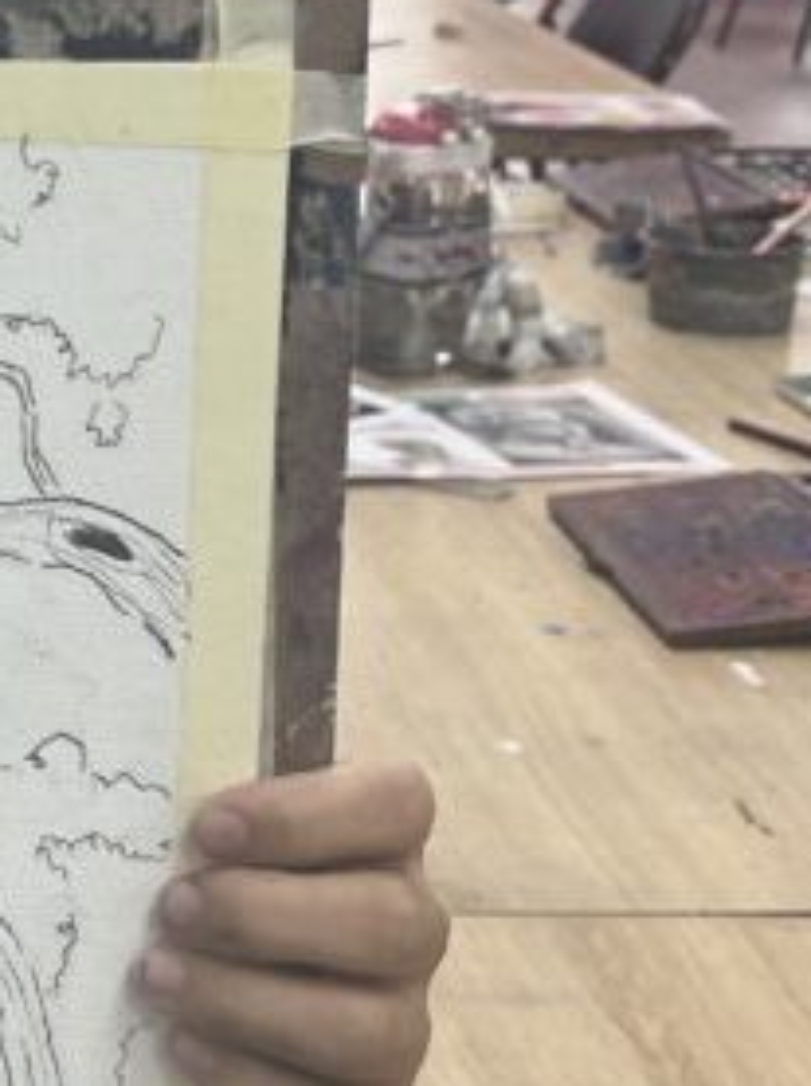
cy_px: 337
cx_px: -325
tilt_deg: -14.4
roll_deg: +0.4
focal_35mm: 94
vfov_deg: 20.8
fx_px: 2943
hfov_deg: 14.8
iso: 50
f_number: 1.6
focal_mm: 5.1
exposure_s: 1/138
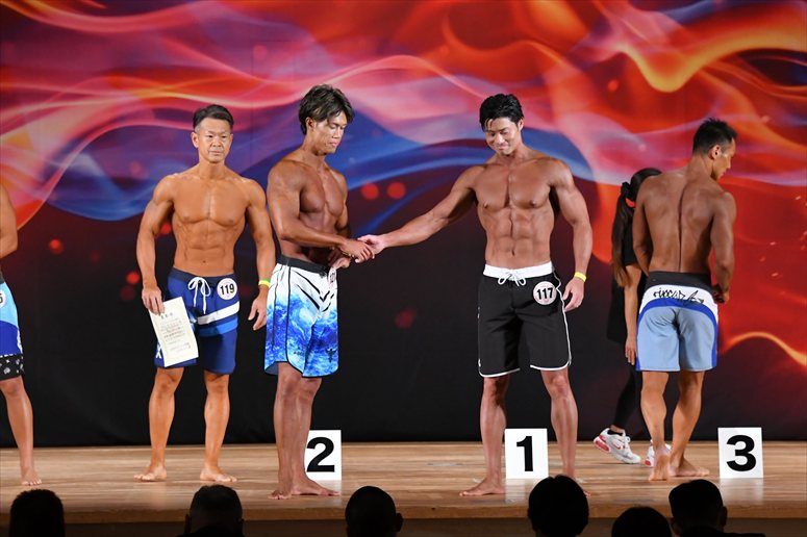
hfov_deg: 11.2
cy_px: 268
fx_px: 4100
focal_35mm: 183
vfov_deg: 7.5
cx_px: 404
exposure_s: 1/400
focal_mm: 122
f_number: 5.6
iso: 3200
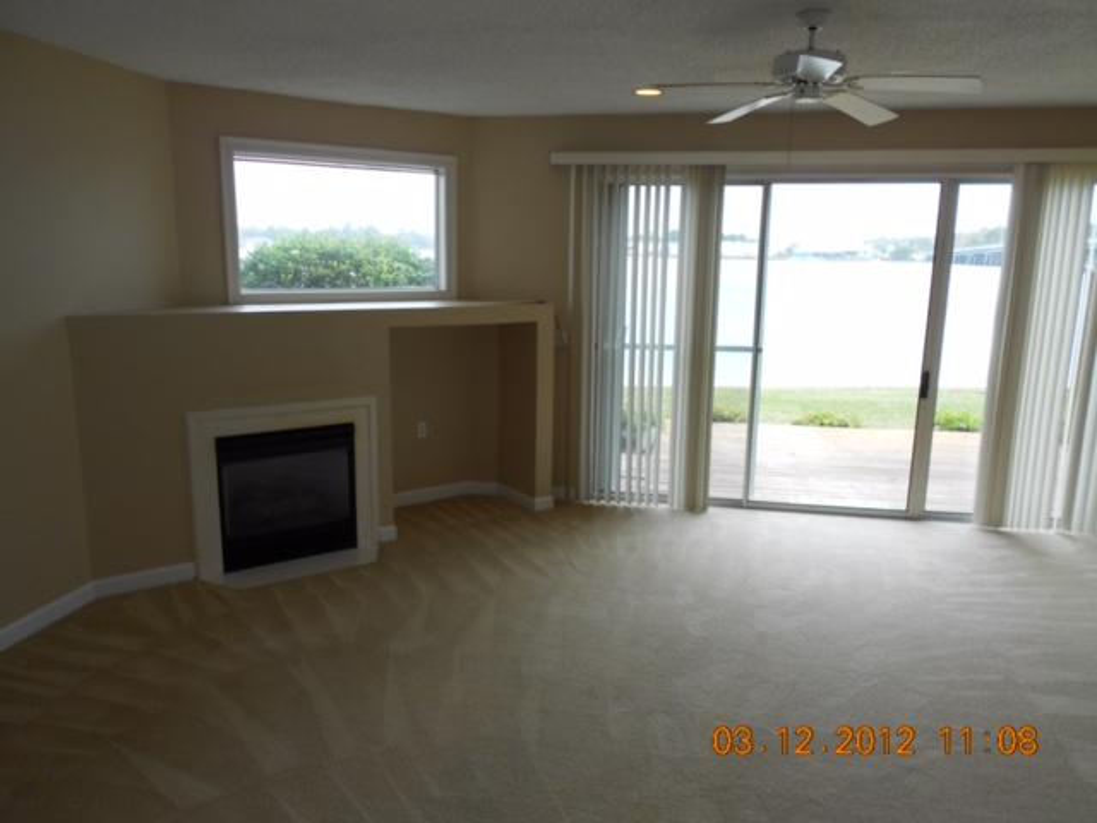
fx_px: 824
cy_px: 412
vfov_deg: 53.1
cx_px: 548
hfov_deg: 67.3
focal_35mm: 26
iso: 80
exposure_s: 1/125
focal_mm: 4.6
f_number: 3.2
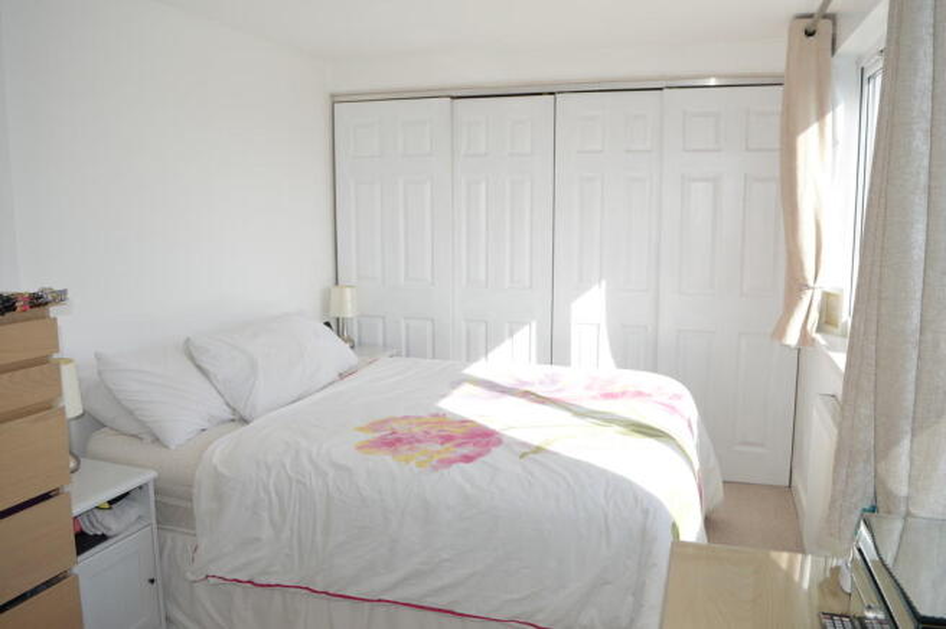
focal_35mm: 27
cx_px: 473
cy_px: 314
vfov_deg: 47.8
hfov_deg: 67.4
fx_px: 709
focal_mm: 18
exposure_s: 1/200
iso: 100
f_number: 5
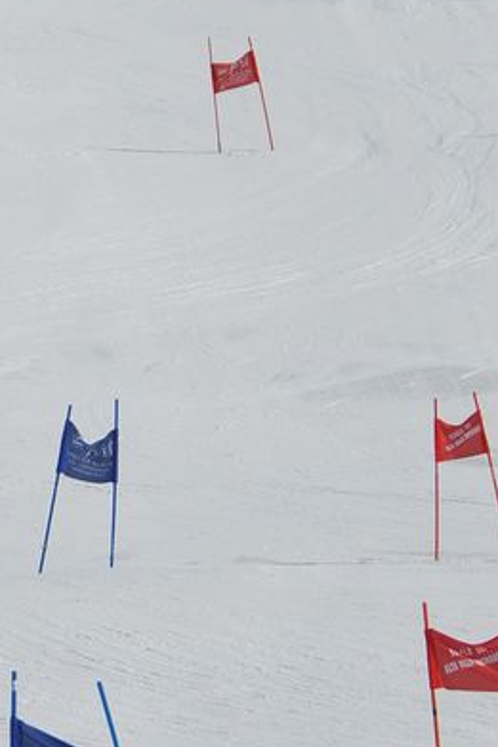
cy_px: 417
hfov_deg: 2.2
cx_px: -49
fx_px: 12866
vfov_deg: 3.3
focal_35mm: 620
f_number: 9
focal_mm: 135
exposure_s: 1/1600
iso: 200
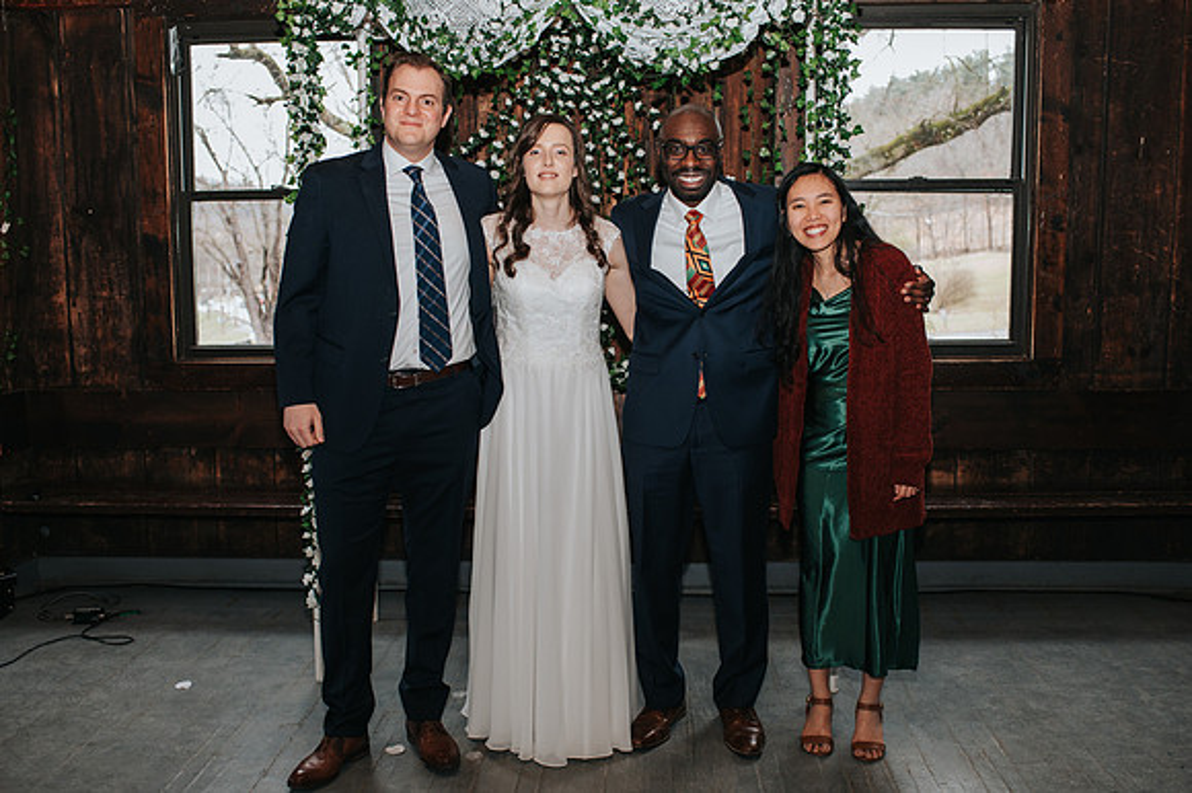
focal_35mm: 36
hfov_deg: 52.6
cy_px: 396
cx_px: 582
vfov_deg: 36.4
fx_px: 1205
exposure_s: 1/200
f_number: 3.2
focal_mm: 35
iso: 1000
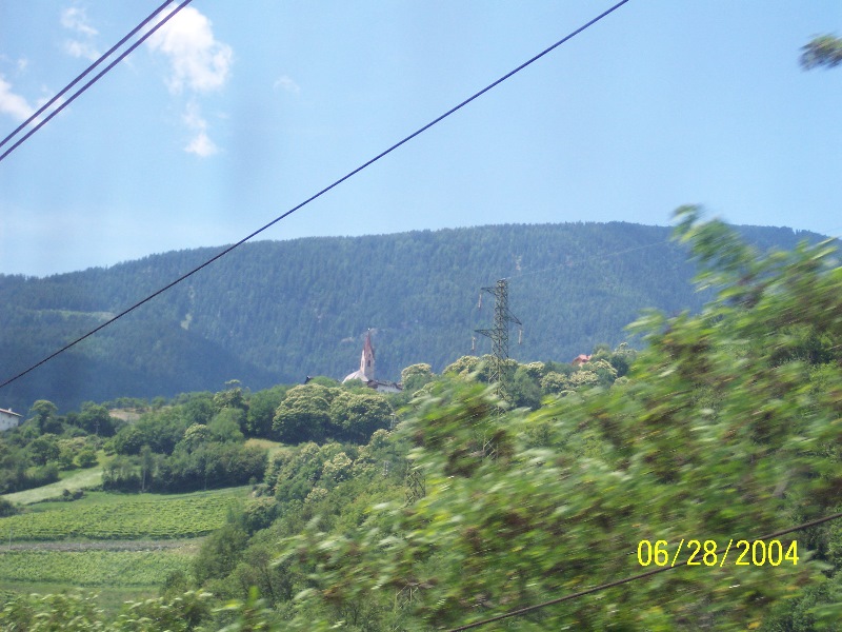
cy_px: 316
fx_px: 2773
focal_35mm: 114
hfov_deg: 17.3
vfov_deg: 13.0
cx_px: 421
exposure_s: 1/180
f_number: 4.8
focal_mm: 24
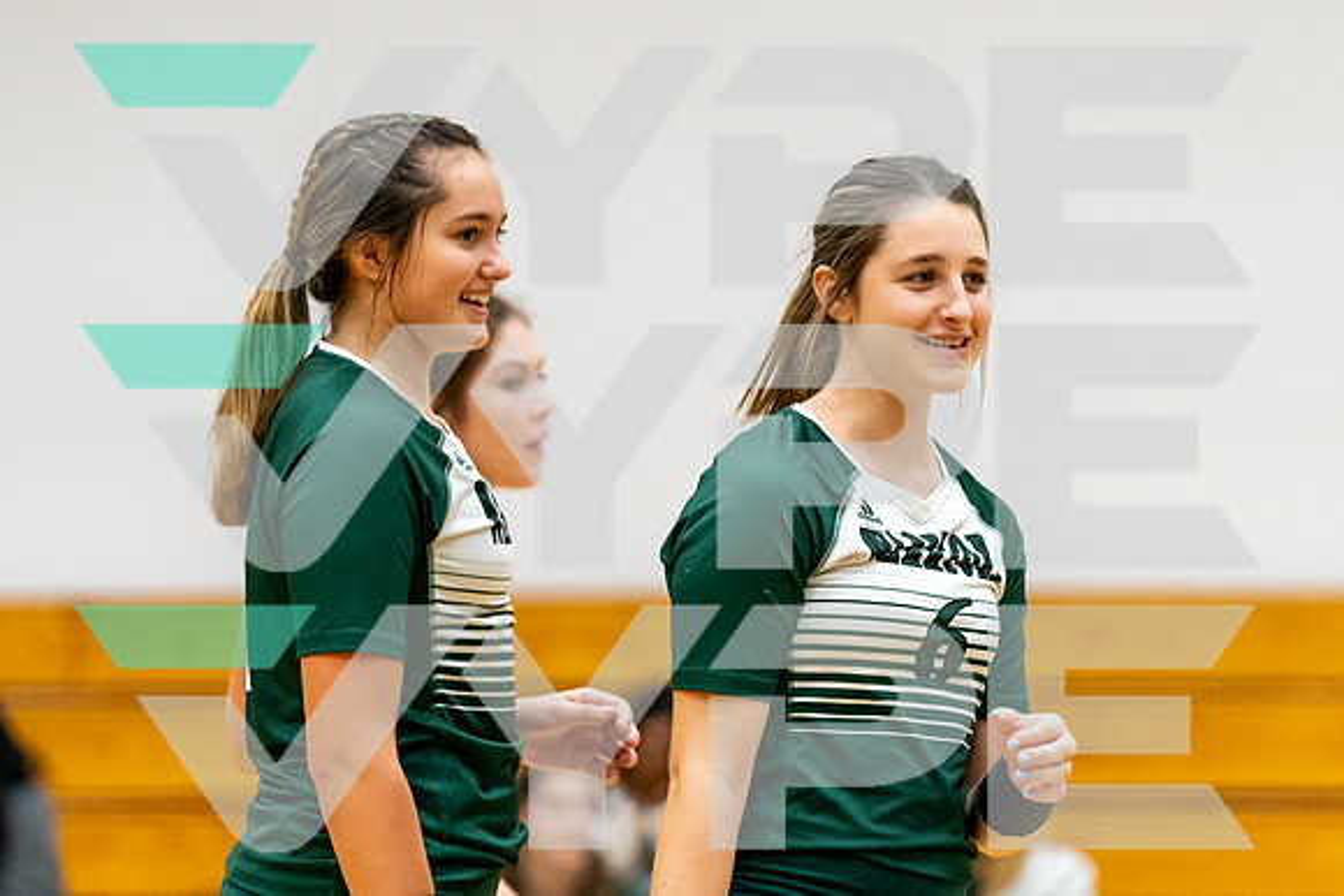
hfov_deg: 7.1
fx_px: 10866
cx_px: 711
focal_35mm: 291
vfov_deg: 4.7
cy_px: 422
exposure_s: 1/1250
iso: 3200
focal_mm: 194
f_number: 2.8
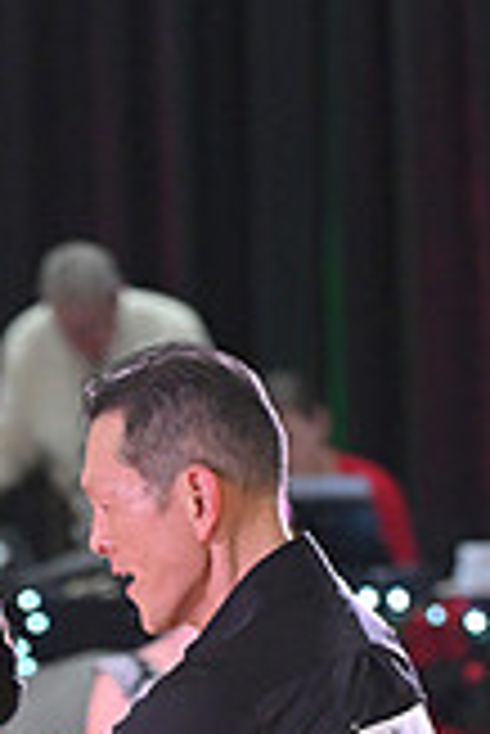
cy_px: 1261
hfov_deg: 2.9
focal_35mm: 479
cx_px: 11
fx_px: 9758
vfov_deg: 4.3
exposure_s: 1/400
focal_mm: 135
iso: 3200
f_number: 4.5
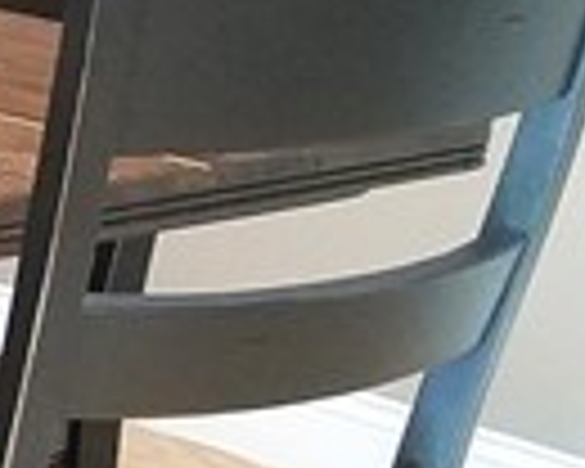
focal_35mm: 200
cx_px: -927
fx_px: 3463
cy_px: 76
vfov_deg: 7.7
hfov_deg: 8.6
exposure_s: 1/17
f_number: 1.7
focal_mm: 4.2
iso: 200
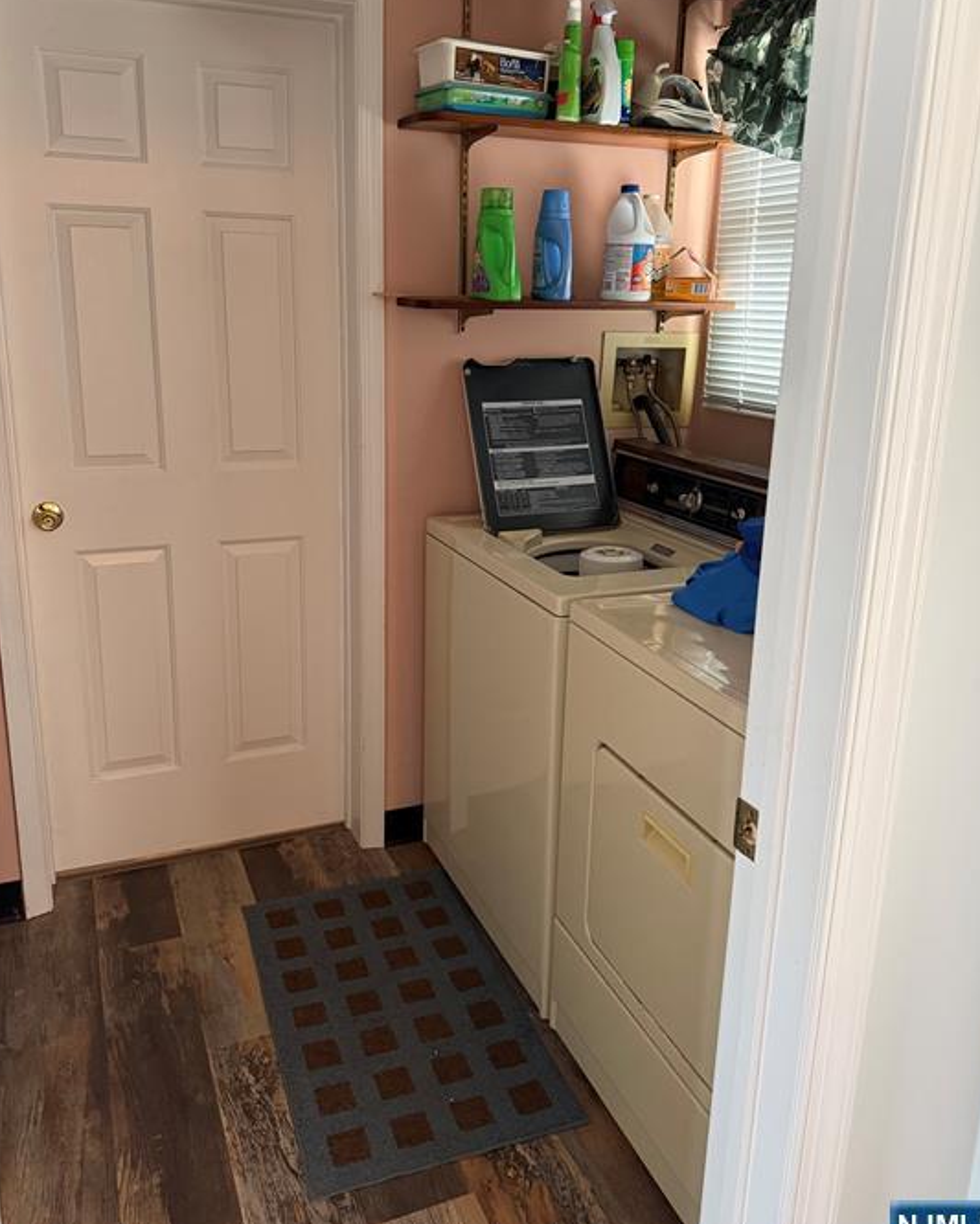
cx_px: 471
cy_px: 546
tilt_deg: -13.9
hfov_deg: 53.2
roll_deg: -1.5
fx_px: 979
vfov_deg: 63.9
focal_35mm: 27
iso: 400
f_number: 1.78
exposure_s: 1/60
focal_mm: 6.76
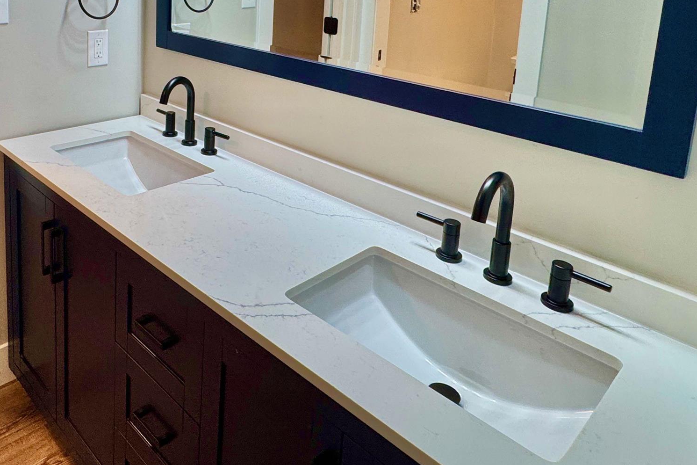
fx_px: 581
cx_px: 208
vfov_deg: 40.4
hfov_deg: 59.8
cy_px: 47
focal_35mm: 30
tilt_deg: -10.1
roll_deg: -2.5
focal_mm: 2.22
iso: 160
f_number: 2.2
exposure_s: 1/120
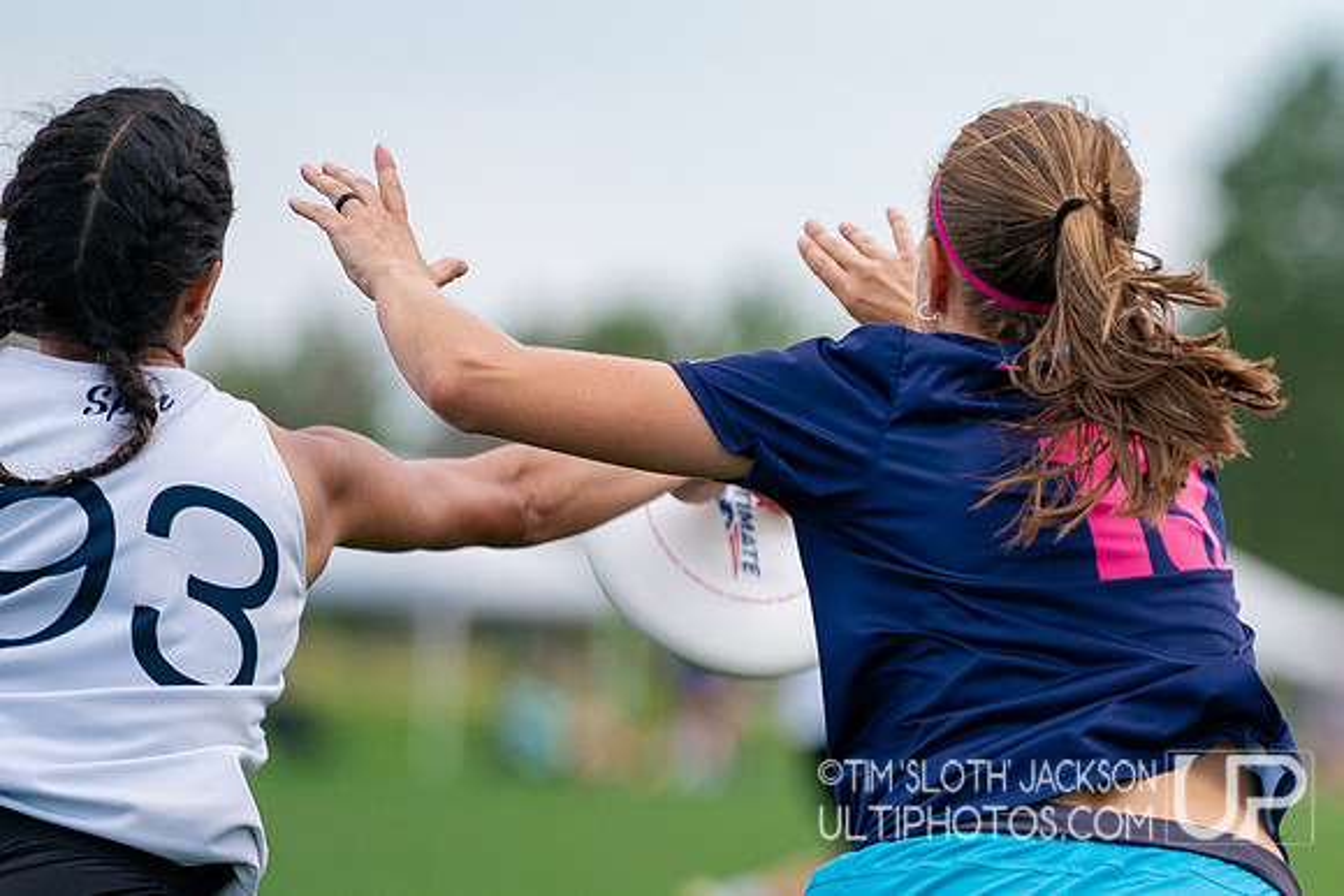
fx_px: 14596
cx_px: 1313
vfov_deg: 3.5
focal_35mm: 391
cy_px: 606
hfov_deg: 5.3
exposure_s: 1/4000
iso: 640
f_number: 2.8
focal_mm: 200
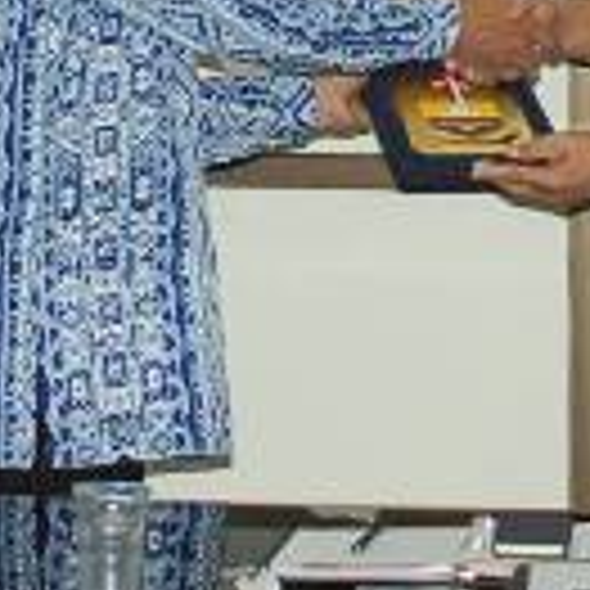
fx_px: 4551
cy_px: -77
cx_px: 482
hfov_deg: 7.4
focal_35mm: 236
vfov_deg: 7.4
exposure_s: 1/60
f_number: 3.8
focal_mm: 38
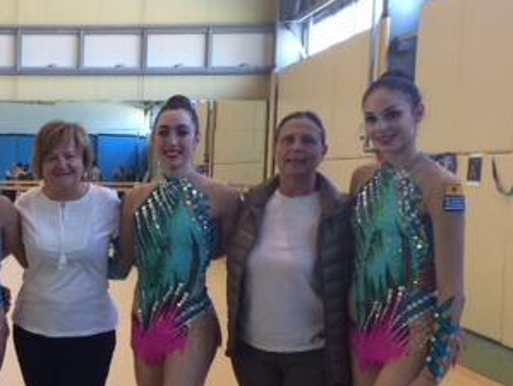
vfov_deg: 23.6
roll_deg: -0.3
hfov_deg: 28.9
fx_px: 920
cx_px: -17
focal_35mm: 62
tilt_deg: -5.6
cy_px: 257
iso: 100
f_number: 2.2
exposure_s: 1/33
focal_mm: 4.15
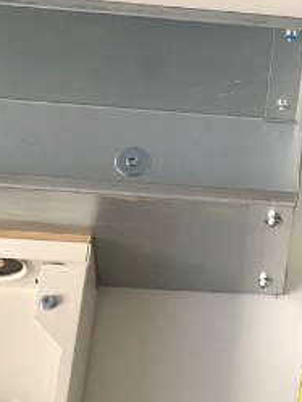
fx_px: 1569
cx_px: 593
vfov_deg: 14.5
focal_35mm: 135
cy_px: 55
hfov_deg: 10.2
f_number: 1.8
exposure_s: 1/43
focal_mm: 4
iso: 25
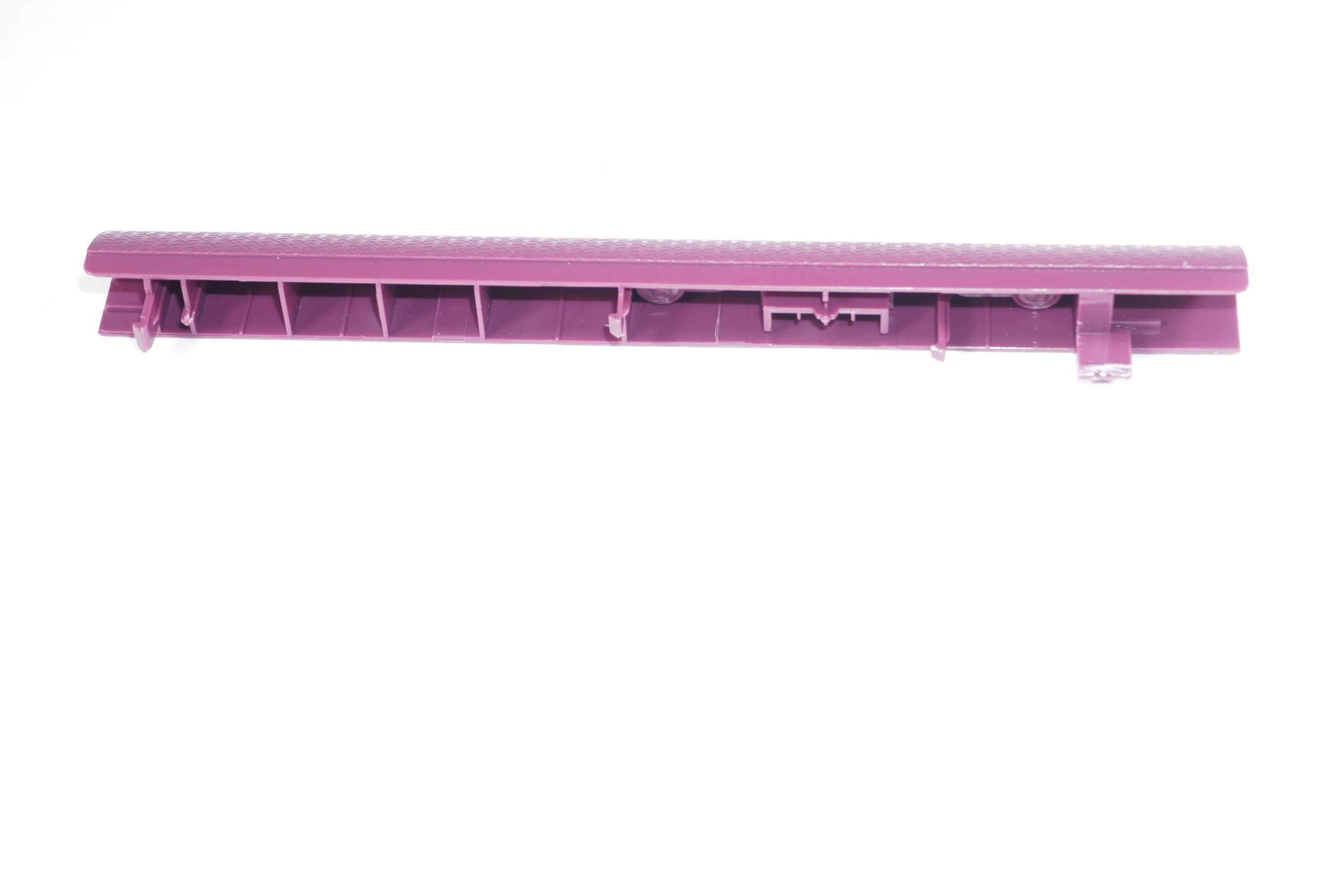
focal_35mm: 75
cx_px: 670
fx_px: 2789
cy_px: 446
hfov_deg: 27.0
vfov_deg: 18.1
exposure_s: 1/160
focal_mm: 50
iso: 640
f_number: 5.6
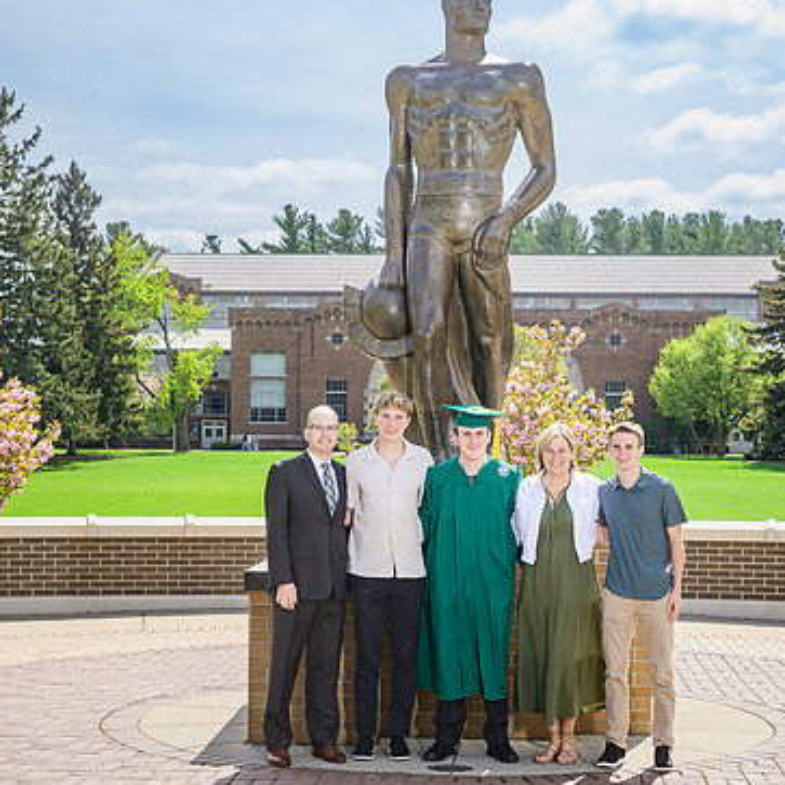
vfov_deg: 24.3
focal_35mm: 71
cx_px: 496
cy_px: 404
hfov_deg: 24.2
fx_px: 1822
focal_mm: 45
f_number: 7.1
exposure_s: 1/200
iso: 80
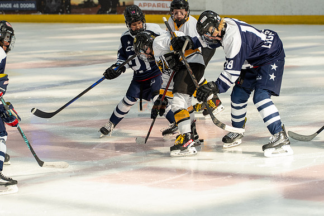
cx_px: 162
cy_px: 108
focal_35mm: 214
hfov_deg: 9.6
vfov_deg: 6.4
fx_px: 1926
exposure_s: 1/1600
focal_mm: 143
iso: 800
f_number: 3.5
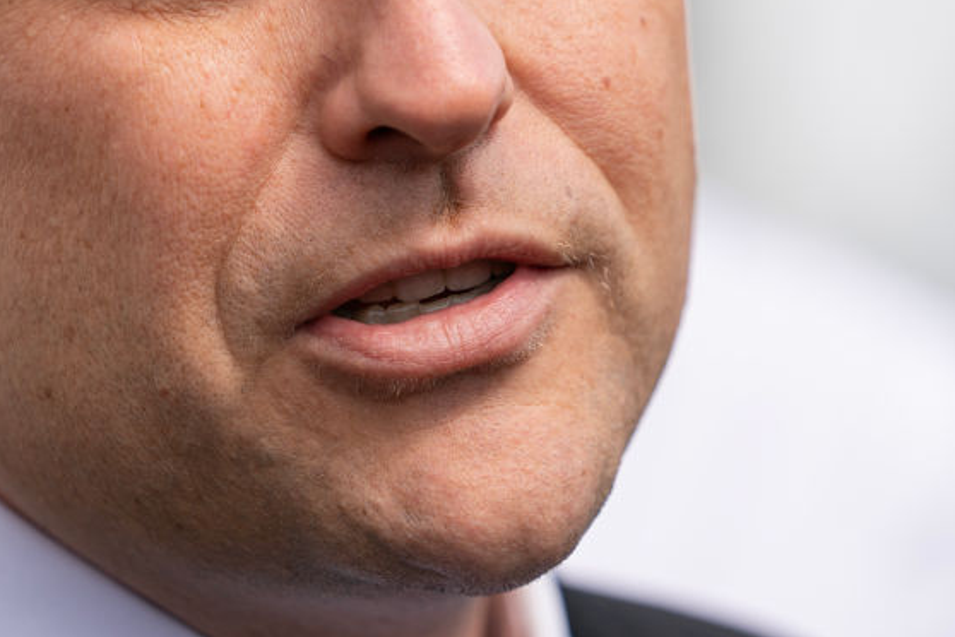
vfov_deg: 3.7
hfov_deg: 5.6
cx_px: 433
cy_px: 73
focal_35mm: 367
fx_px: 9735
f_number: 4
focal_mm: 200
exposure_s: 1/1250
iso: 160
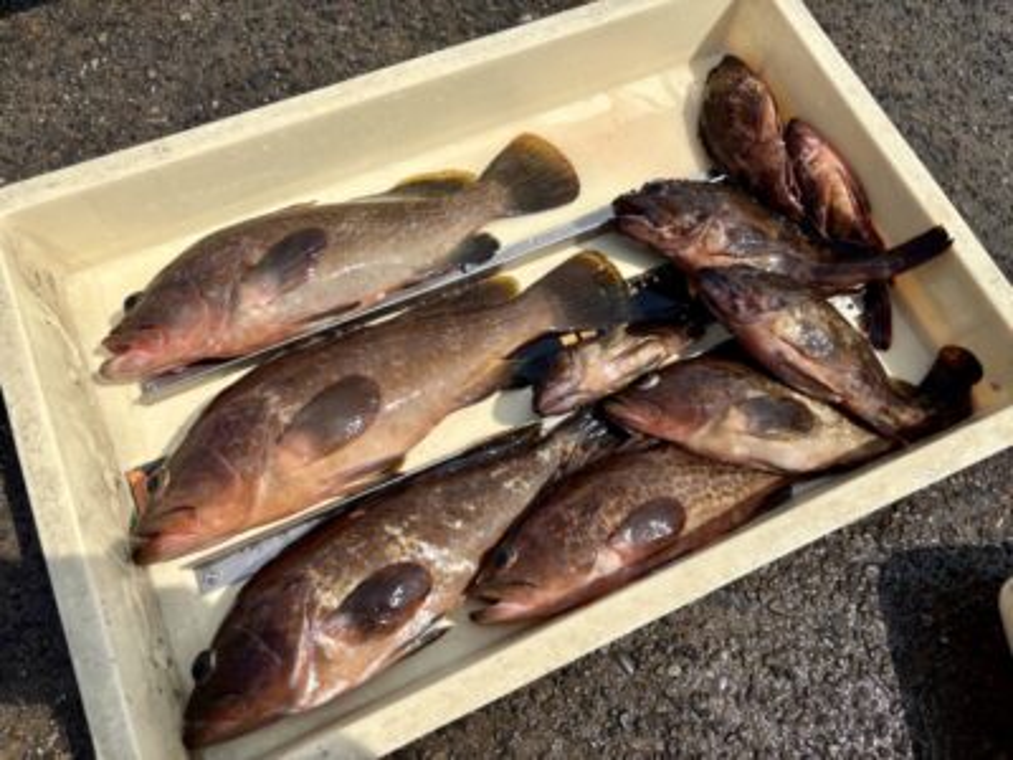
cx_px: 506
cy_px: 380
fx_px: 761
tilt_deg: -69.2
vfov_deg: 53.1
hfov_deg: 67.3
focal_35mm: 26
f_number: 1.6
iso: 50
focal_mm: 5.96
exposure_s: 1/3831
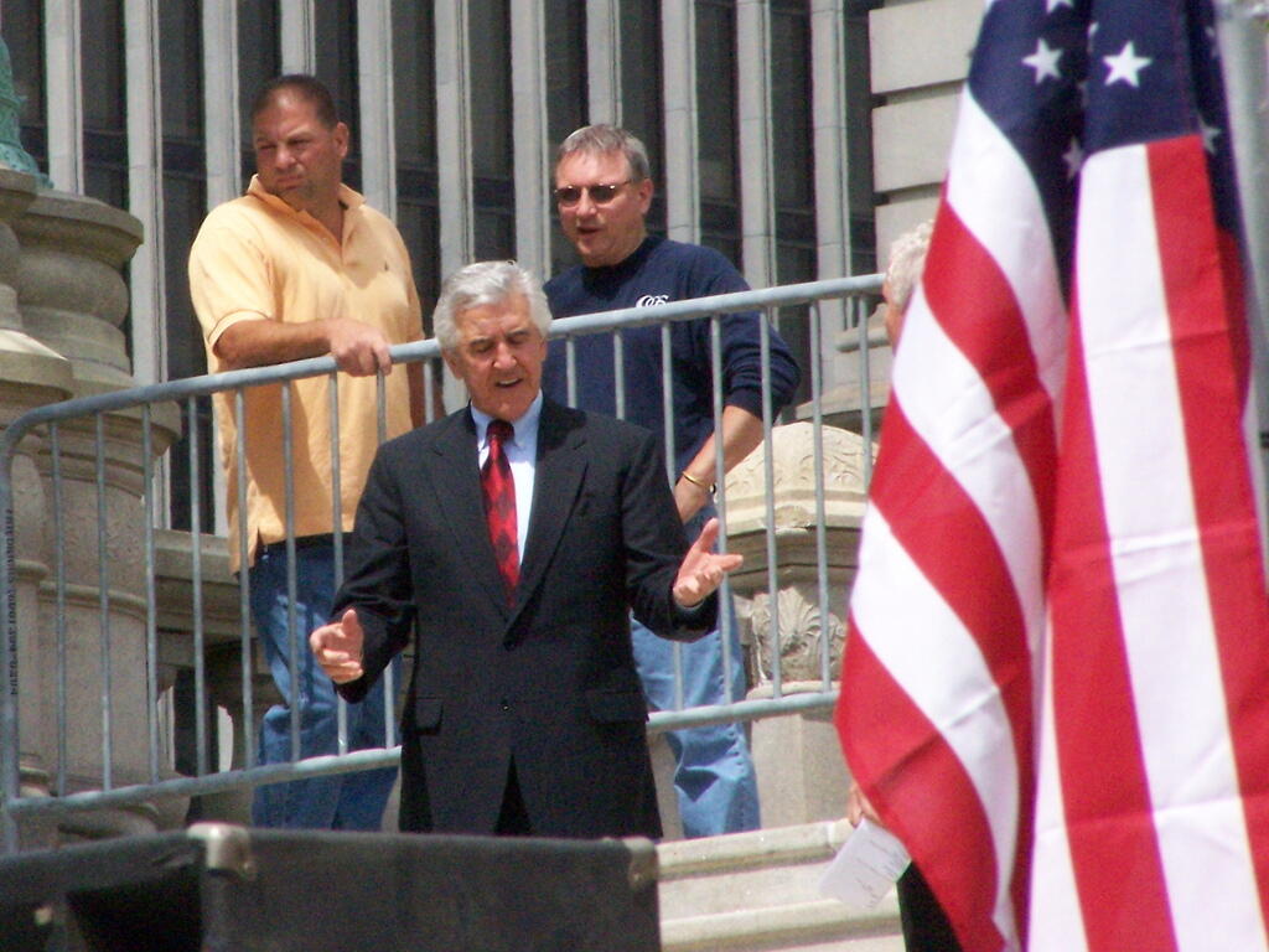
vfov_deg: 3.9
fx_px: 13931
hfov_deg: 5.2
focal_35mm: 380
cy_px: 476
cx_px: 634
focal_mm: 63
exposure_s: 1/1600
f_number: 7.1
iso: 400
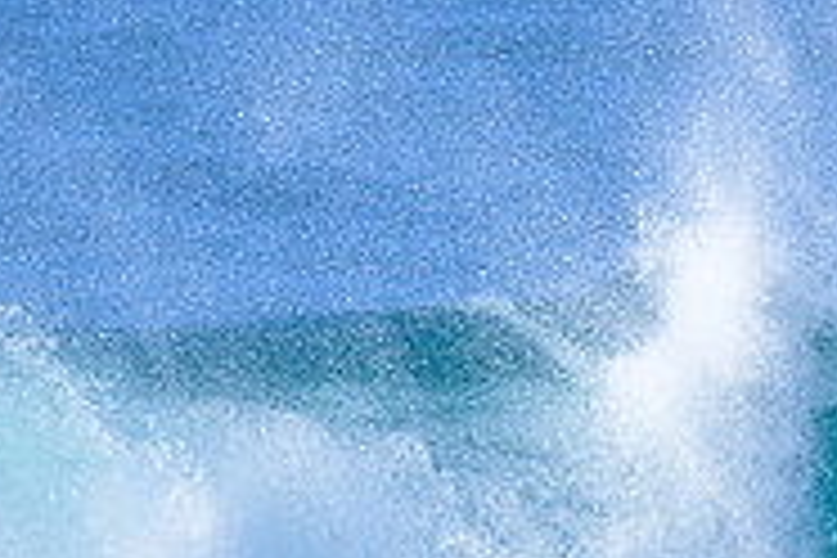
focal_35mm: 2491
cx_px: 1017
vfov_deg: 0.6
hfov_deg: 0.8
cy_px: 830
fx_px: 57911
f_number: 6.3
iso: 800
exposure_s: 1/2000
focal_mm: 800
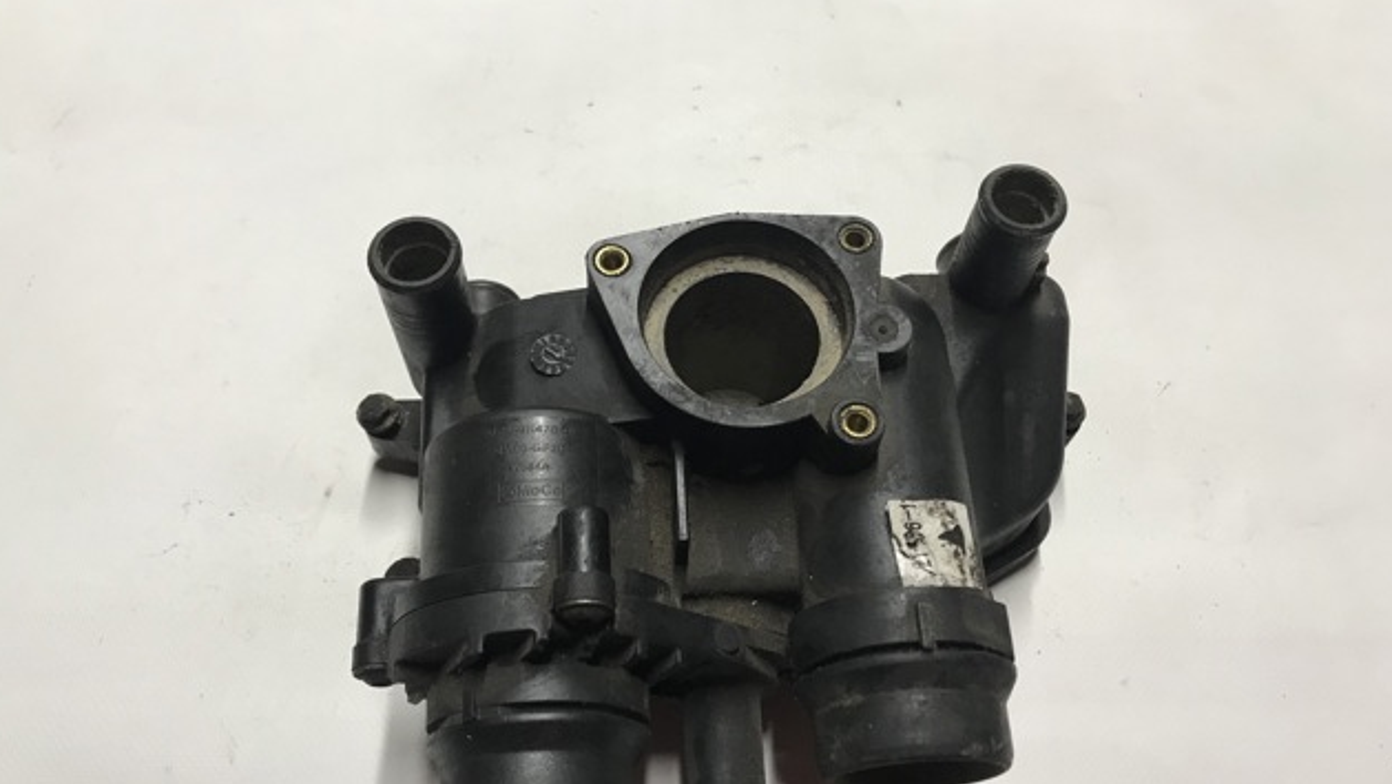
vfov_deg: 37.5
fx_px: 1144
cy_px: 504
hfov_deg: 62.6
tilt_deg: -65.3
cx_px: 693
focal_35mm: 31
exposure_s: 1/33
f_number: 1.8
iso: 32
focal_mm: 3.99
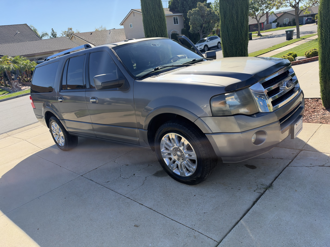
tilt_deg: -17.6
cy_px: 124
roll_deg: +10.0
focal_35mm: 24
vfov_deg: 56.8
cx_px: 165
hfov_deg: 71.6
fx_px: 229
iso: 100
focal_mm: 6.93
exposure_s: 1/3534
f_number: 1.48
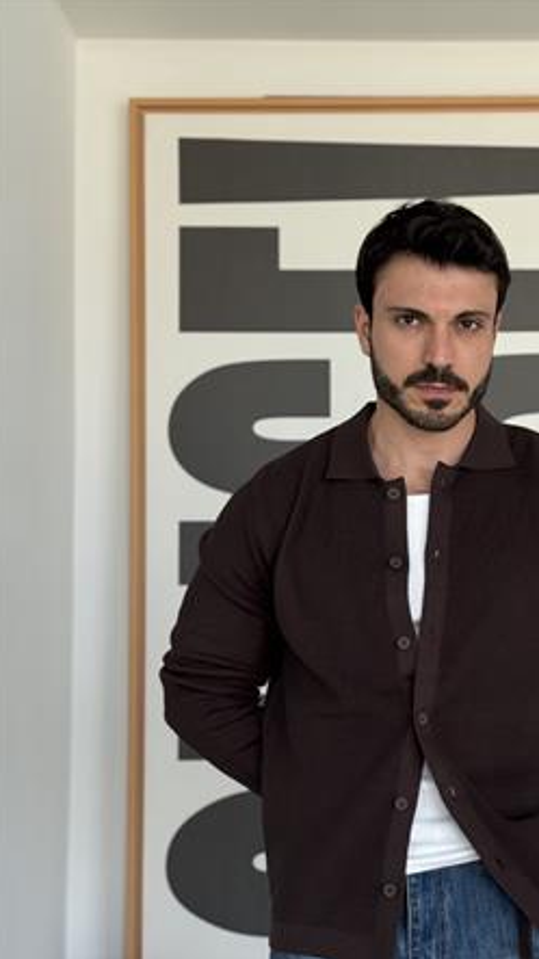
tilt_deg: +3.0
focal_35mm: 63
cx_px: 424
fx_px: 1602
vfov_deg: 33.2
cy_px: 570
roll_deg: +0.0
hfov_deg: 18.9
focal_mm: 6.76
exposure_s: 1/228
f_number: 1.78
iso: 125
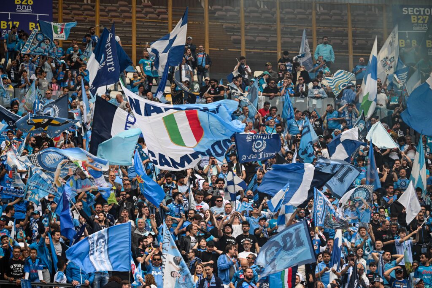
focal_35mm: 165
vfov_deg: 8.3
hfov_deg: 12.5
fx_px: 1980
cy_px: 144
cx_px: 216
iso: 1000
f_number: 5
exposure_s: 1/1600
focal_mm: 165
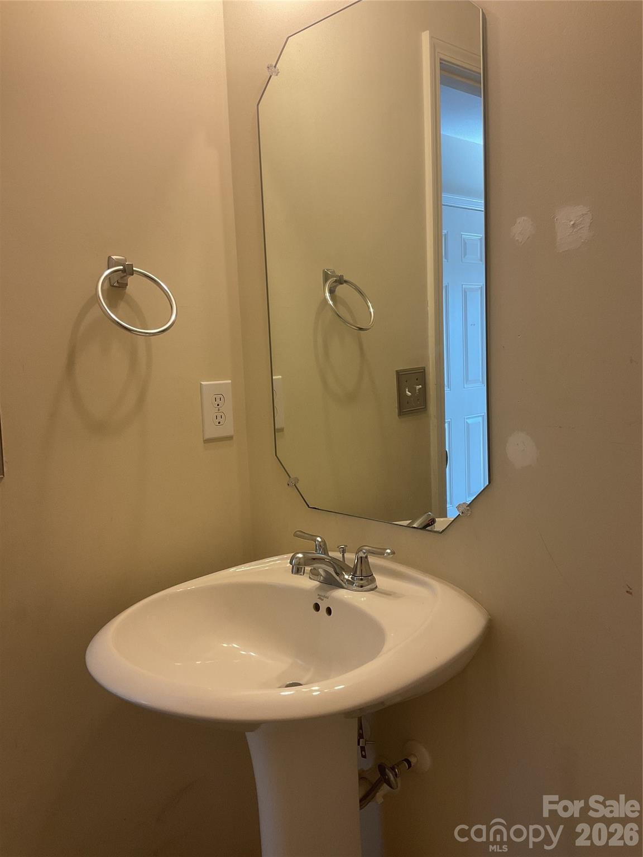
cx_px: 322
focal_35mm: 29
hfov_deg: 48.2
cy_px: 428
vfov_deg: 61.7
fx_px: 718
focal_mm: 3
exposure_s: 1/60
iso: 40
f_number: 1.8
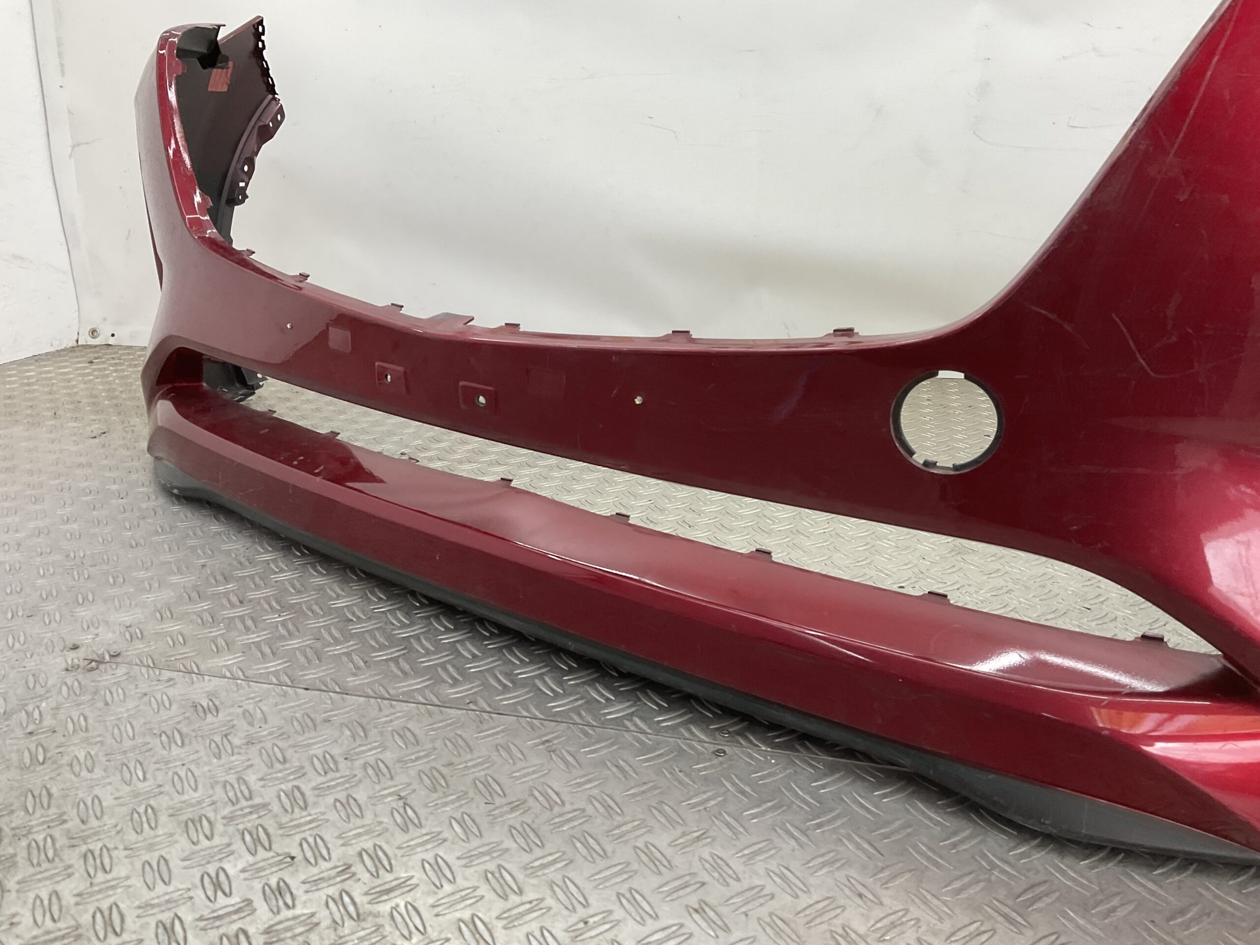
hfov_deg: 61.7
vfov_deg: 48.2
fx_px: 1056
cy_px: 472
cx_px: 630
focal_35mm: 29
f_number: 1.8
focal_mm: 3
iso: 32
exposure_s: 1/120
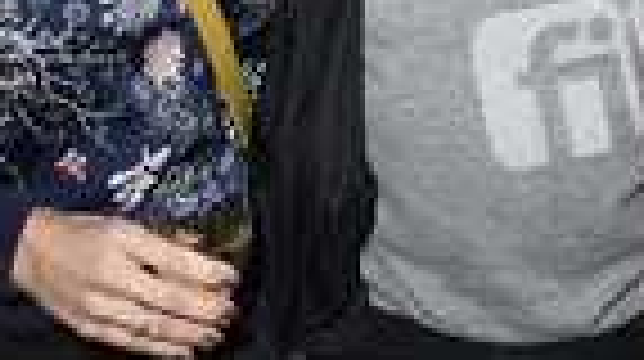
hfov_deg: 22.7
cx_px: 293
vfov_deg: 12.3
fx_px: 1603
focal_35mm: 94
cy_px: -162
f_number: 8
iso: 200
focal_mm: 32
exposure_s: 1/200
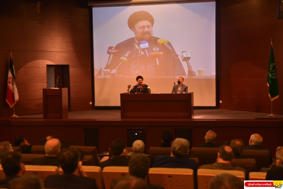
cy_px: 94
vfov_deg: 29.9
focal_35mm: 45
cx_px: 142
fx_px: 354
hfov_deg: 43.6
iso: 640
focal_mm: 45
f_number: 4
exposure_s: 1/50
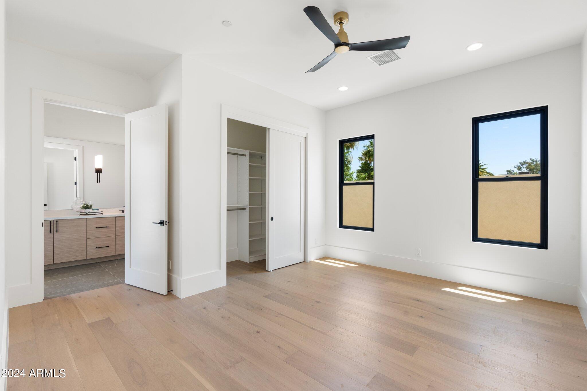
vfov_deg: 73.7
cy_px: 196
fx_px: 261
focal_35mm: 16
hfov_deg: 96.7
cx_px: 294
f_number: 8
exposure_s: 1/25
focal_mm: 16
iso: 1000
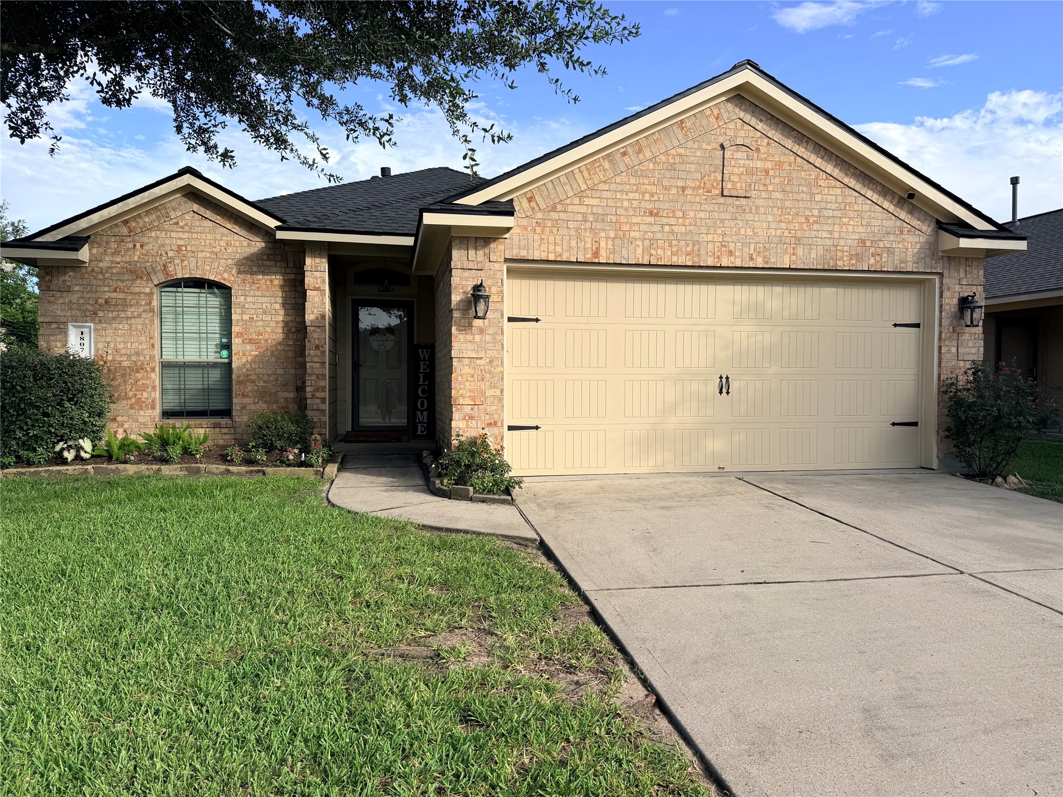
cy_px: 398
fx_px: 737
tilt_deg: -2.1
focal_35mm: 24
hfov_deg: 71.6
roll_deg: +0.1
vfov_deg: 56.8
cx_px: 532
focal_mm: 6.76
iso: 80
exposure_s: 1/3279
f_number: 1.78
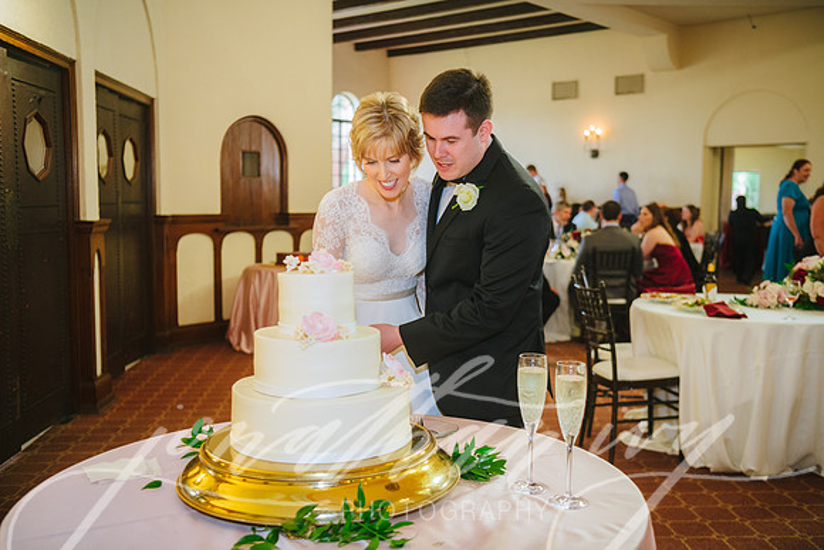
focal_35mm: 38
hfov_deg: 50.7
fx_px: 870
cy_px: 275
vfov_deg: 35.1
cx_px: 412
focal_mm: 38
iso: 640
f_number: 2.8
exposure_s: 1/200
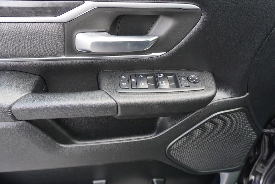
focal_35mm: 27
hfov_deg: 67.4
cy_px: 92
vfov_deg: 48.0
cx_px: 138
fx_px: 206
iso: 160
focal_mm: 18
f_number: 4
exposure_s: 1/60
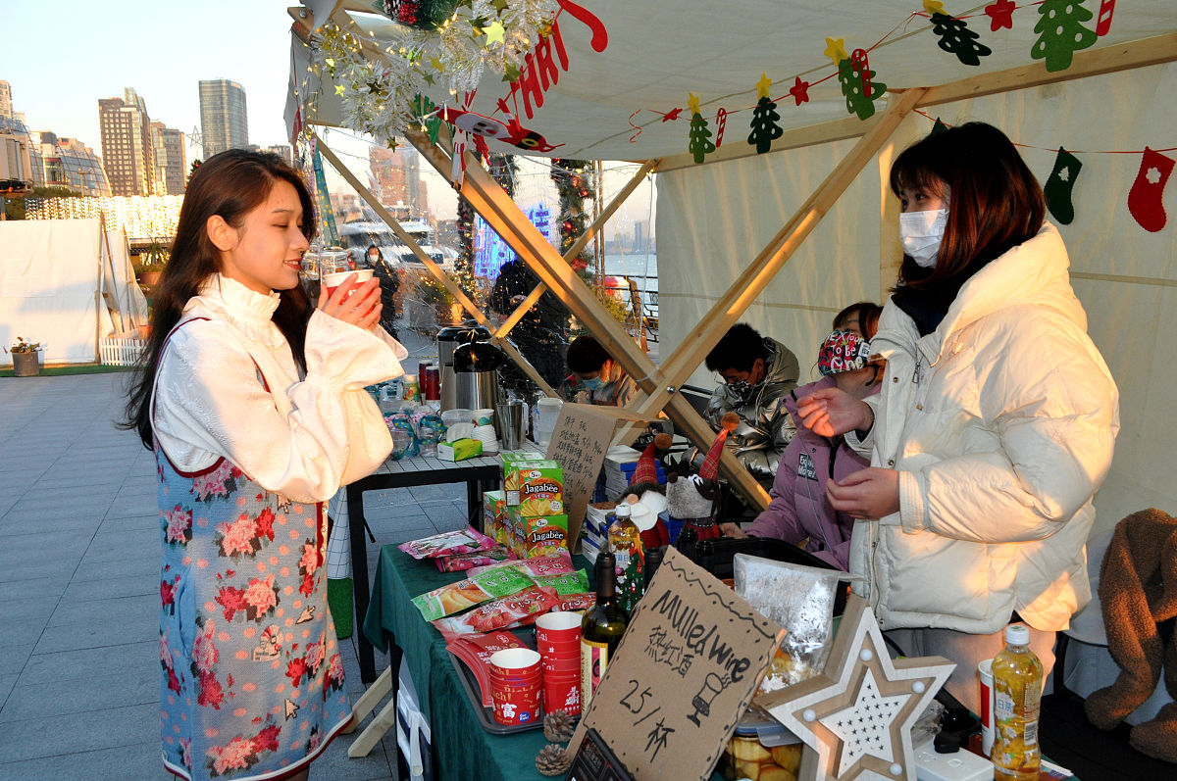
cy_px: 390
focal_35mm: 30
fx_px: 980
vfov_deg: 43.5
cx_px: 588
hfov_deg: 62.0
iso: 800
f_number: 9
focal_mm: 20
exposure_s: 1/200
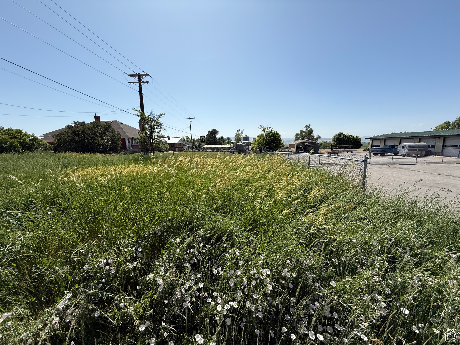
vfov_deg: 85.7
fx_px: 186
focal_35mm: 14
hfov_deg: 102.1
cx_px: 230
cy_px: 172
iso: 50
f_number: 2.2
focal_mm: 2.22
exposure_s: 1/2717
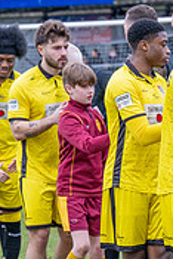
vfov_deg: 6.0
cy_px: 241
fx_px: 2467
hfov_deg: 4.0
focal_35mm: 343
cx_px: 147
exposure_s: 1/500
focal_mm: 89
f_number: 5
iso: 400
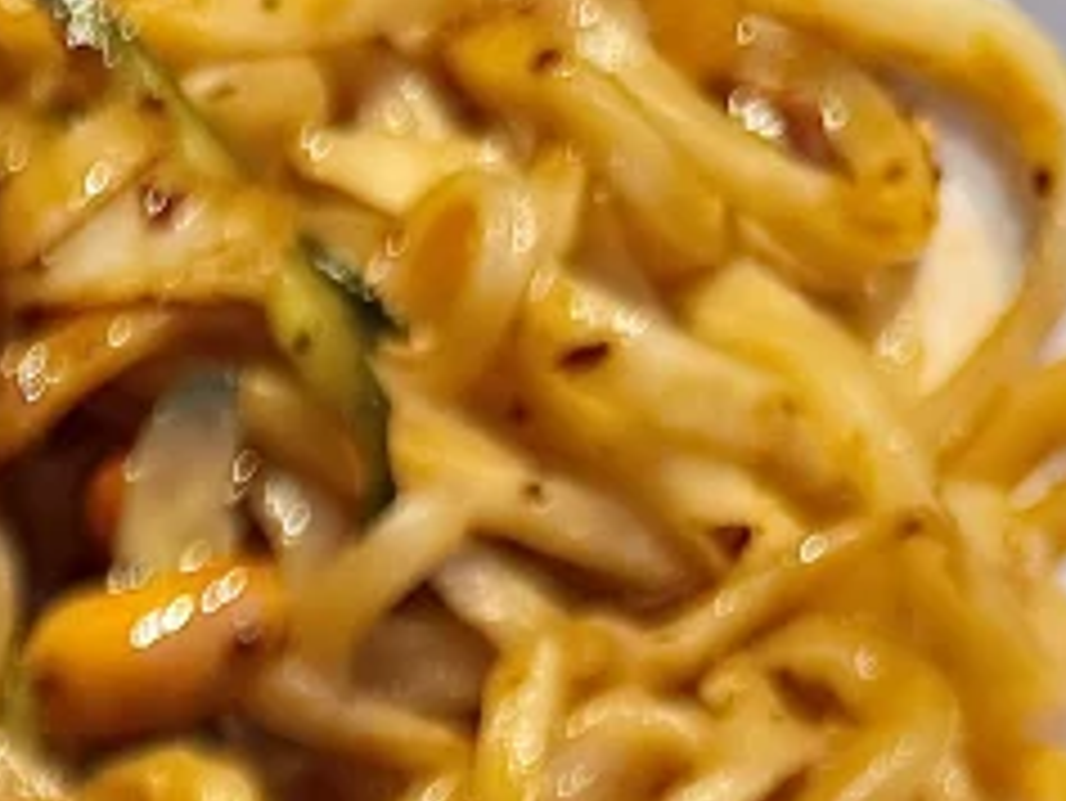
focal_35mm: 146
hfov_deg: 12.1
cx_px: -1048
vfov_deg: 8.6
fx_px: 4498
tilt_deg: -66.2
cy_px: 2318
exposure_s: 1/521
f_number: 1.78
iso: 80
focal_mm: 6.76
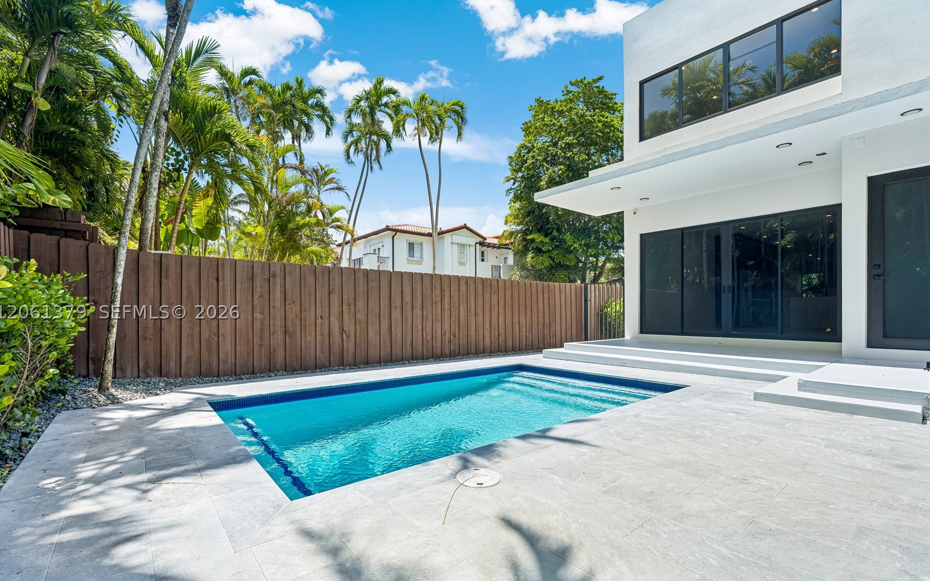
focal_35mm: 15
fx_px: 380
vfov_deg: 74.7
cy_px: 311
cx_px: 466
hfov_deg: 101.5
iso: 200
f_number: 11
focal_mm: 14
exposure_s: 1/320
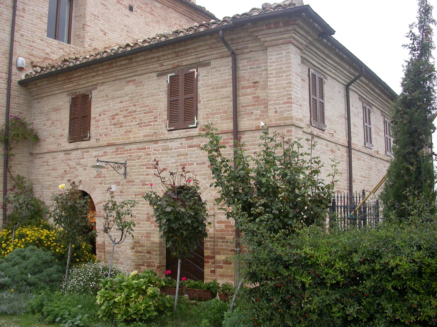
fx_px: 480
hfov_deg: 49.0
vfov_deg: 37.7
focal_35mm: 38
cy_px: 164
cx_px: 218
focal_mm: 7.85
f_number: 3
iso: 100
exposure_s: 1/62
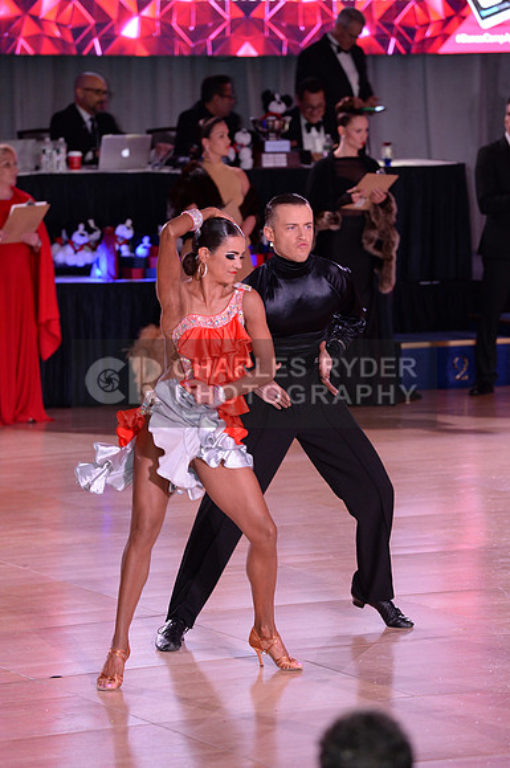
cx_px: 255
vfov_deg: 10.8
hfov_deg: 7.2
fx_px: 4049
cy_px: 384
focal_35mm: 190
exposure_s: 1/250
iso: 2000
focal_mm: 190
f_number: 5
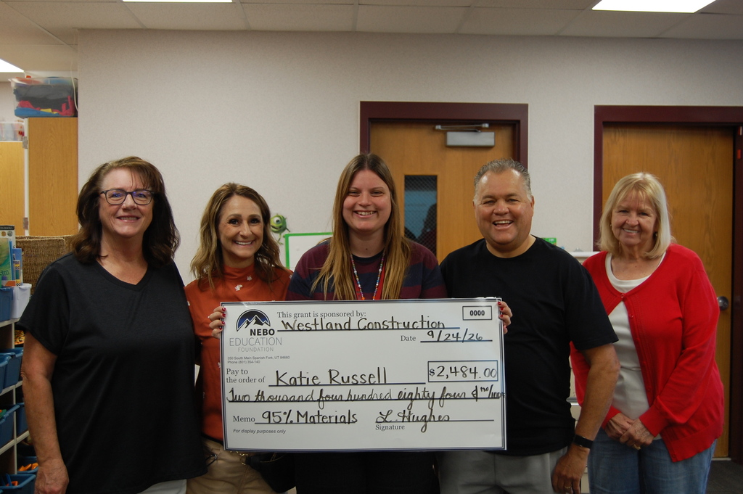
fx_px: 959
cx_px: 372
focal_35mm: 46
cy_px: 247
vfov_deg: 28.9
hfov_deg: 42.4
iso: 400
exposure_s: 1/50
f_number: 4.5
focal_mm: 31
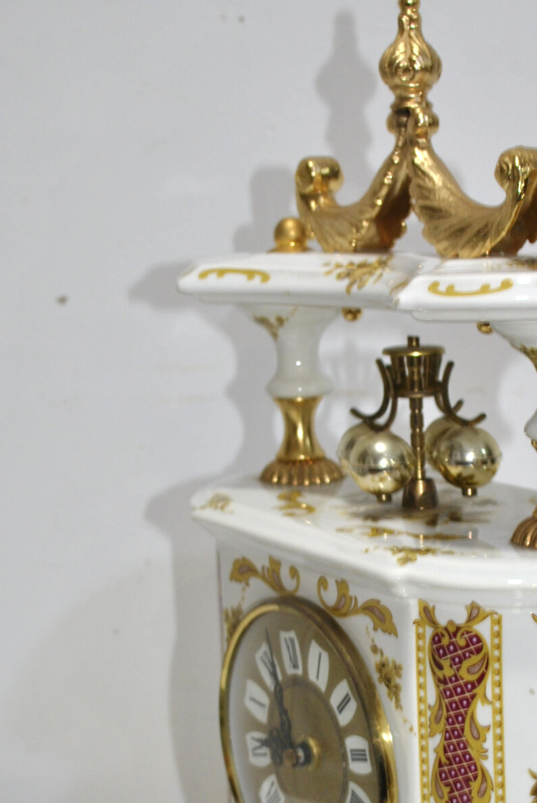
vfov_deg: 25.7
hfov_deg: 17.4
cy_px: 571
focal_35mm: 78
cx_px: 401
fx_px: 1741
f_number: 4
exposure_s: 1/15
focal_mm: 24
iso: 200
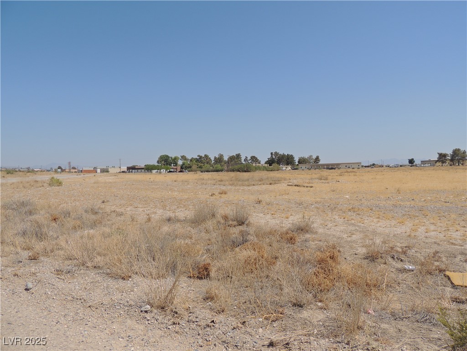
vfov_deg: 56.8
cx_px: 234
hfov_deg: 71.6
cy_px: 176
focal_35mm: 24
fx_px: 324
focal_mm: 4.3
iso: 100
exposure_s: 1/2000
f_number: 3
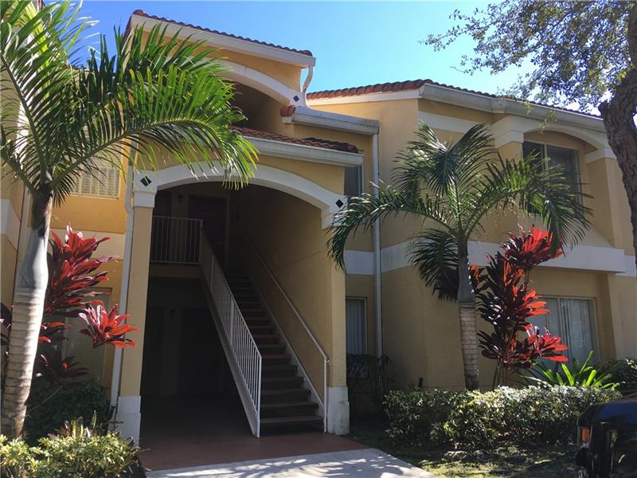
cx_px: 318
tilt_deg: +10.7
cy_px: 239
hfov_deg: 61.7
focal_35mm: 29
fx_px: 534
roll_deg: +1.2
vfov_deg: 48.2
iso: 25
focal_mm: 4.15
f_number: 2.2
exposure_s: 1/430
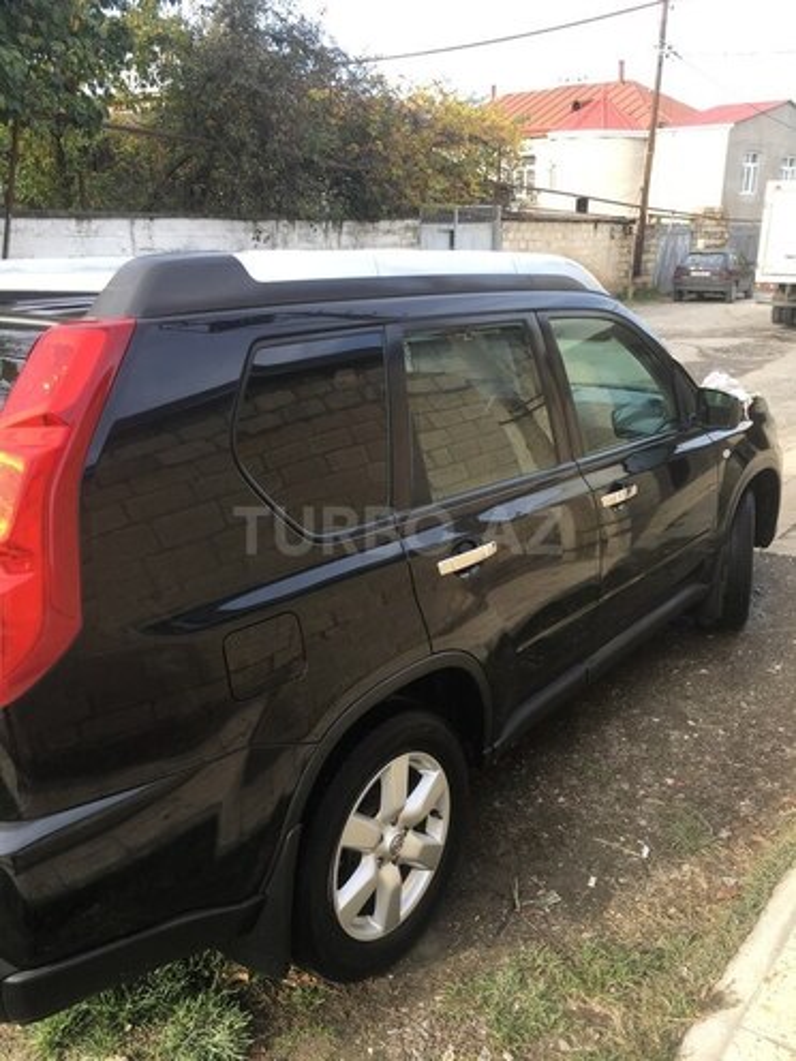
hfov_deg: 48.2
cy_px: 530
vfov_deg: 61.7
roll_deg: +0.6
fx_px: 889
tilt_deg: -19.6
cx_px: 398
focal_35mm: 29
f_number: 2.2
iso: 25
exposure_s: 1/128
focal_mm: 4.15
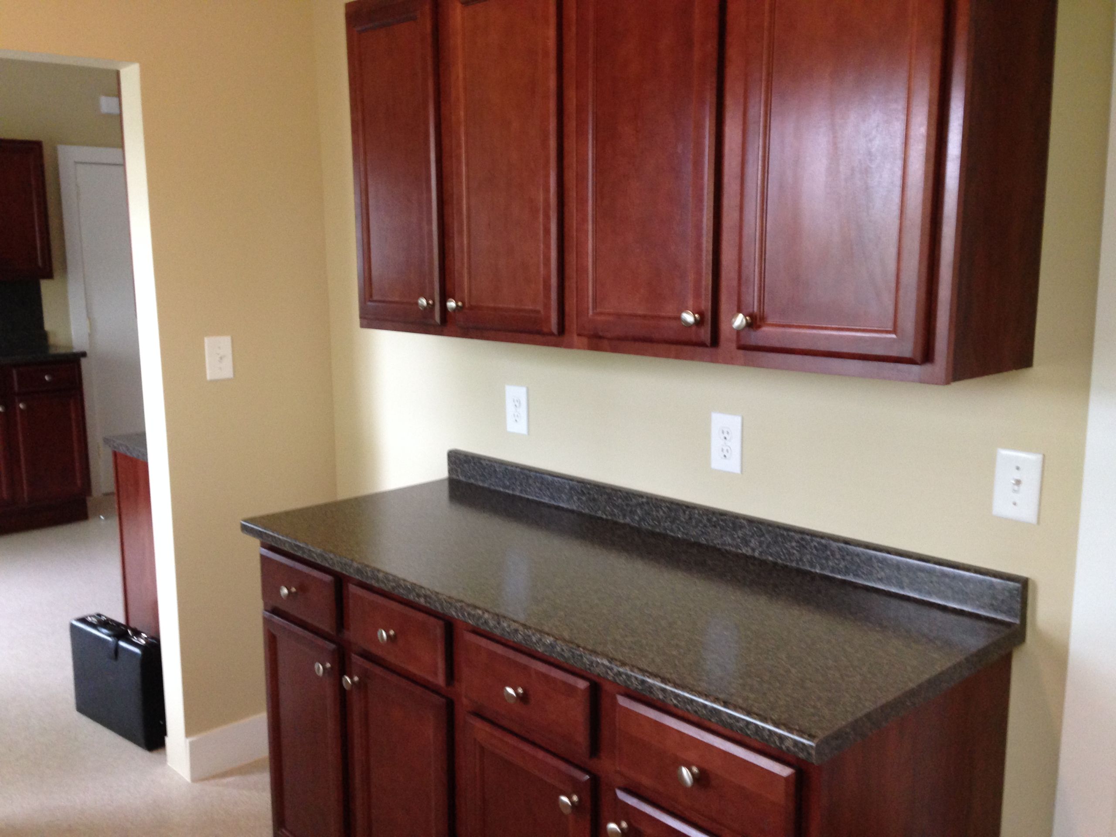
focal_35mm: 33
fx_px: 1064
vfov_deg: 42.9
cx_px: 558
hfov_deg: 55.4
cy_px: 418
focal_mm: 4.12
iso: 200
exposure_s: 1/20
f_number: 2.4
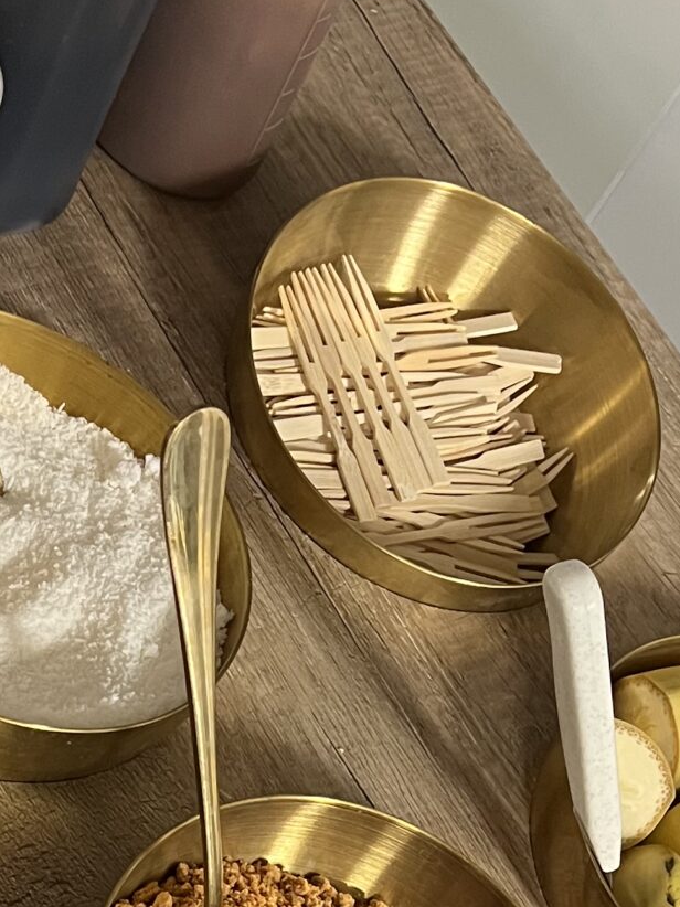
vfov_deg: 22.5
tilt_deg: -55.3
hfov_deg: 18.2
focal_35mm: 81
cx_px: 229
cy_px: 1049
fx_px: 2123
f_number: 1.5
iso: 400
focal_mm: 5.7
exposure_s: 1/50
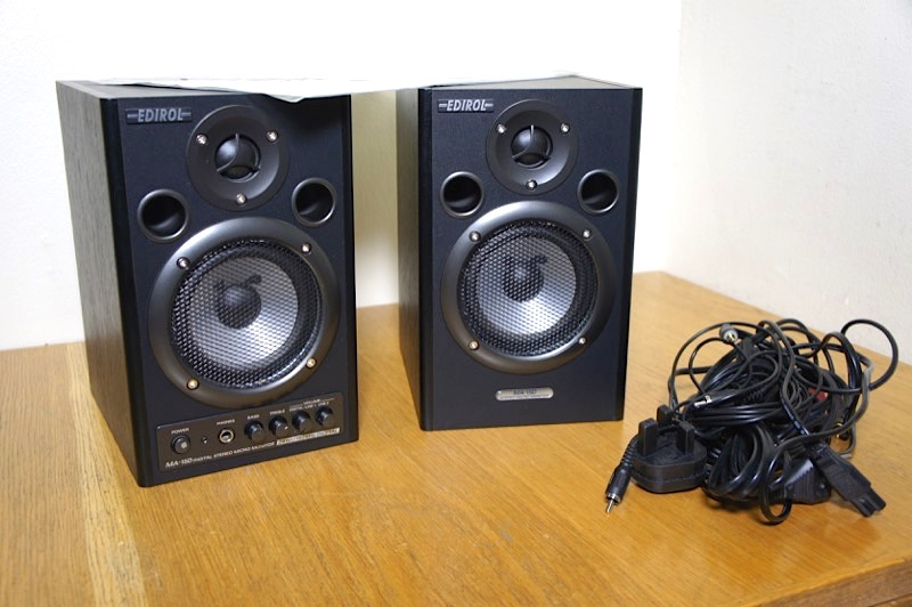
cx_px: 456
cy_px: 304
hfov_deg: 53.2
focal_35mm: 36
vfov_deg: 36.8
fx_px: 911
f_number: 4.5
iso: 200
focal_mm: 24
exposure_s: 1/60
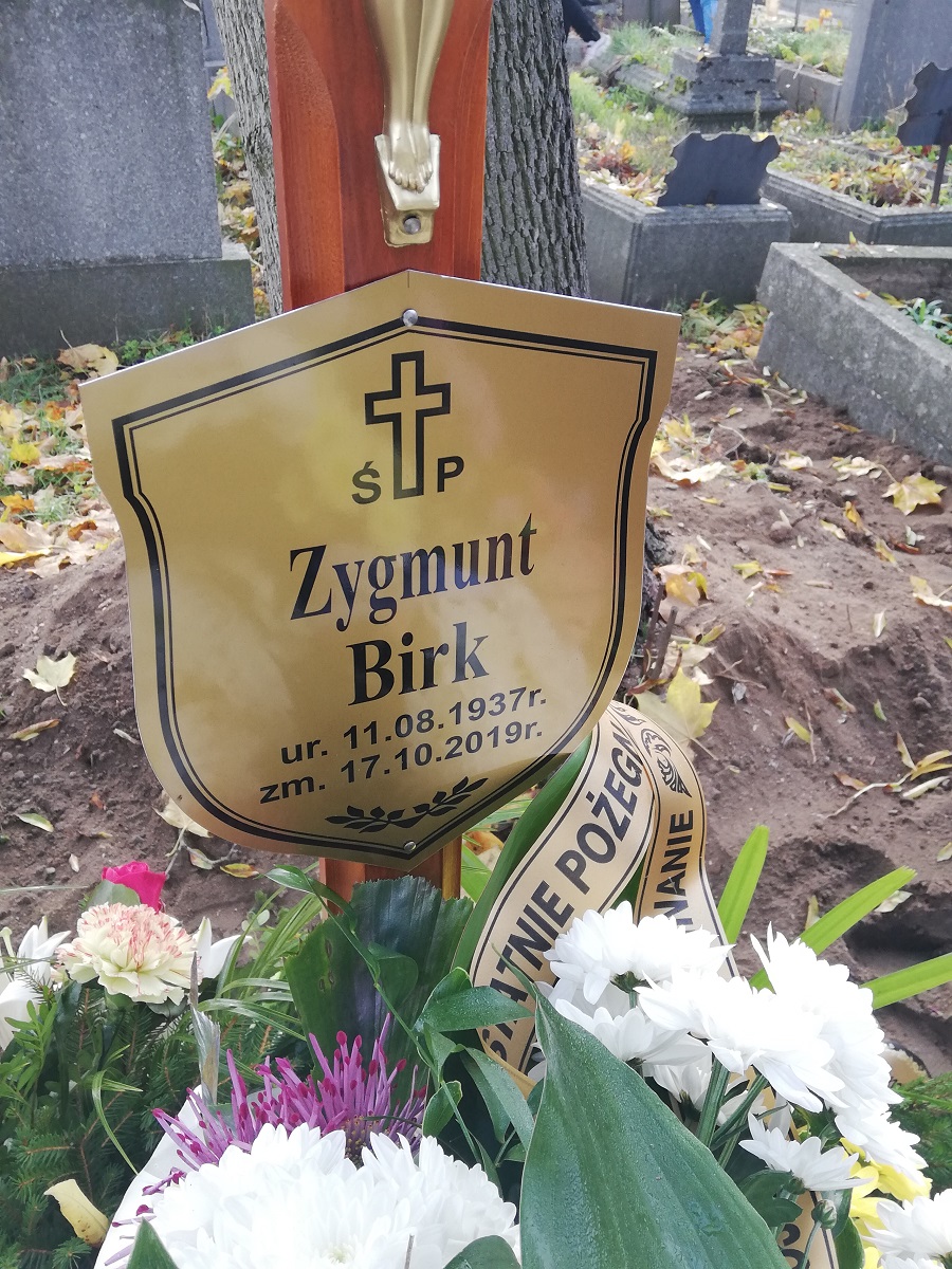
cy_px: 634
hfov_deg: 44.2
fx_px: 1173
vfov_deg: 56.8
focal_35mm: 32
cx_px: 476
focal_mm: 3.81
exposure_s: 1/100
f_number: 2.2
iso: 80
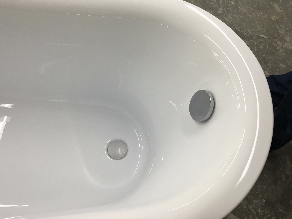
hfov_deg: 61.7
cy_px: 110
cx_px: 146
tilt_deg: -64.3
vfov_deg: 48.2
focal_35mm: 29
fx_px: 245
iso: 32
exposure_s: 1/33
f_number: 2.2
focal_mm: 4.15
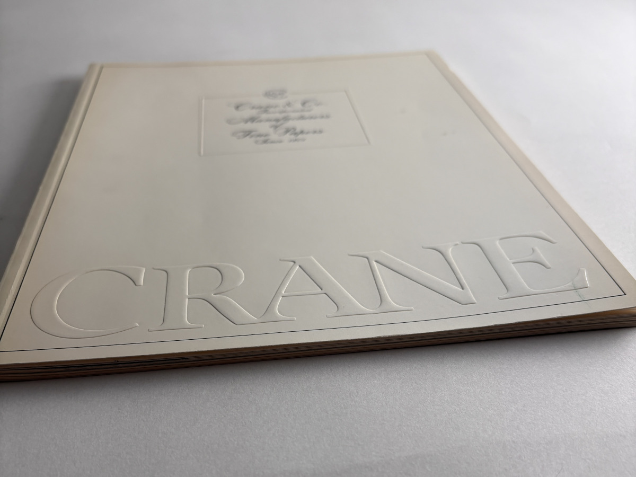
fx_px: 478
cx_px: 318
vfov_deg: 53.1
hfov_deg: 67.3
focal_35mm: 26
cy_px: 238
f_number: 1.6
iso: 50
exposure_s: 1/927
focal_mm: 5.96
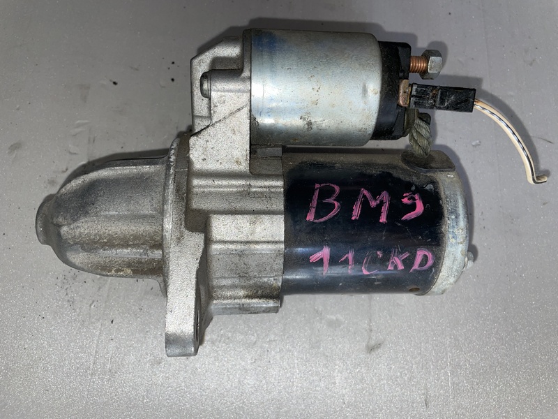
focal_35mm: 26
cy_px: 210
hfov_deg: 67.3
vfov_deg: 53.1
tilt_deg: -70.5
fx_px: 419
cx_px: 279
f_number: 1.6
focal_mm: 4.2
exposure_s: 1/72
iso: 40
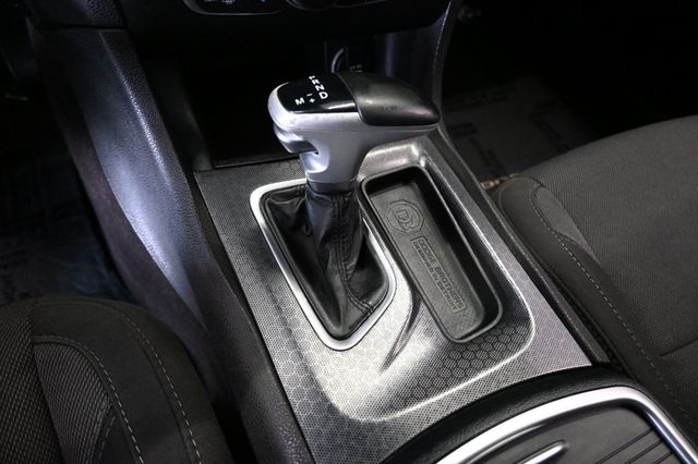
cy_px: 232
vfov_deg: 53.1
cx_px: 349
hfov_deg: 73.8
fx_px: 465
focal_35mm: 24
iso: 5000
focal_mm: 16
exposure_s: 1/60
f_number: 3.5
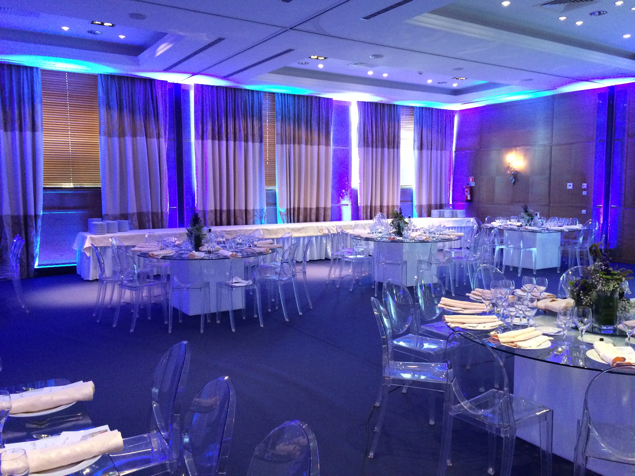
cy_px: 238
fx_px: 532
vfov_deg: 48.2
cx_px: 318
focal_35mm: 29
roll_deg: +0.1
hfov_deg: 61.7
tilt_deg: -8.0
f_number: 2.2
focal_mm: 4.15
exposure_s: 1/33
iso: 320
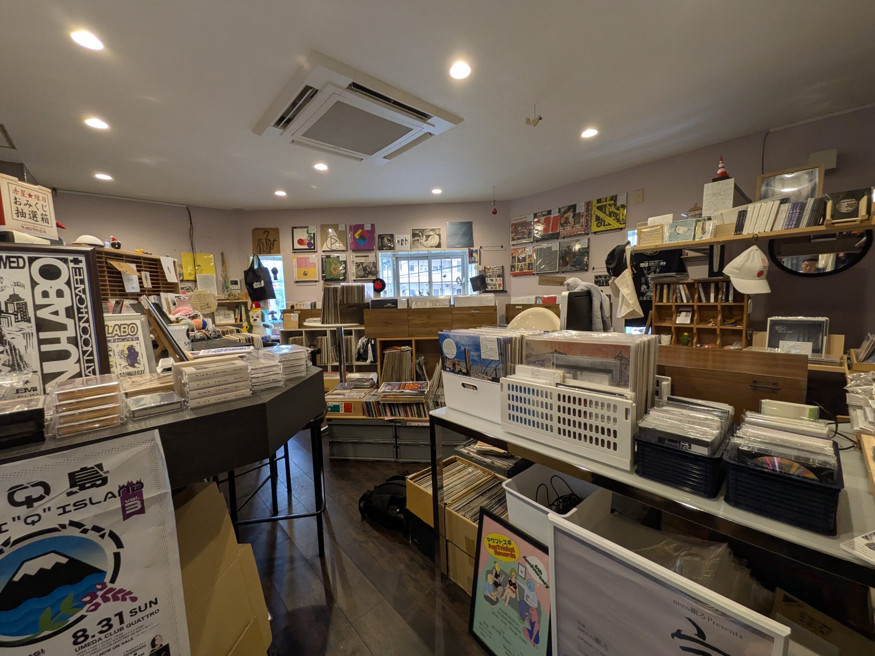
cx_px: 438
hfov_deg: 102.1
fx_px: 354
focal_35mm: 14
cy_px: 328
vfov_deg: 85.7
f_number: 2.2
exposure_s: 1/72.3
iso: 245
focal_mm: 1.85
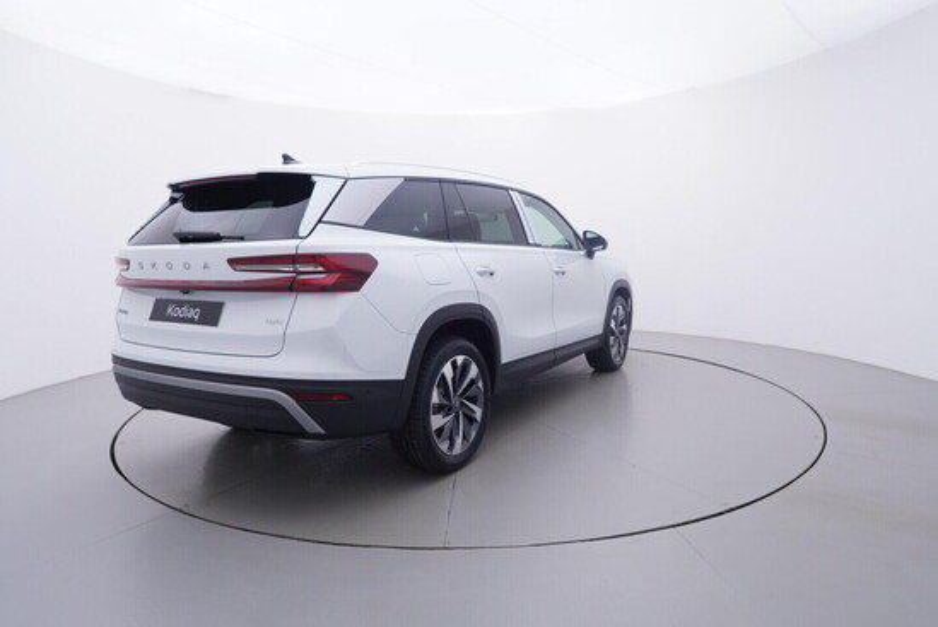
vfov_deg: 56.2
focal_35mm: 22
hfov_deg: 77.3
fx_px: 587
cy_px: 314
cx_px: 469
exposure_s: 1/80
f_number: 5
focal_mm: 15
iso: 200
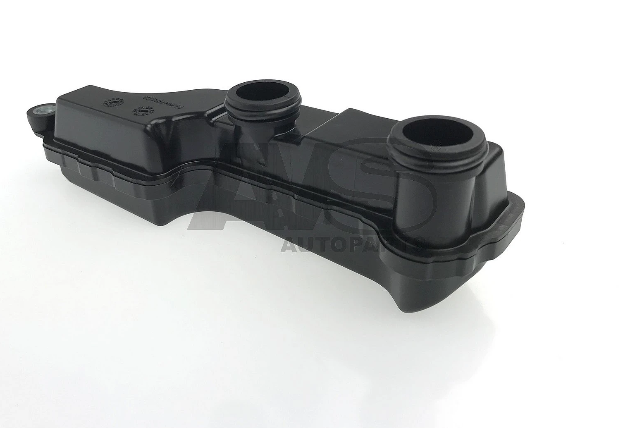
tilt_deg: -32.4
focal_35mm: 30
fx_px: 535
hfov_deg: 61.9
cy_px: 198
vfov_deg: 43.6
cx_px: 316
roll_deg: -0.5
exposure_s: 1/208
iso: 20
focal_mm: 3.99
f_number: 1.8
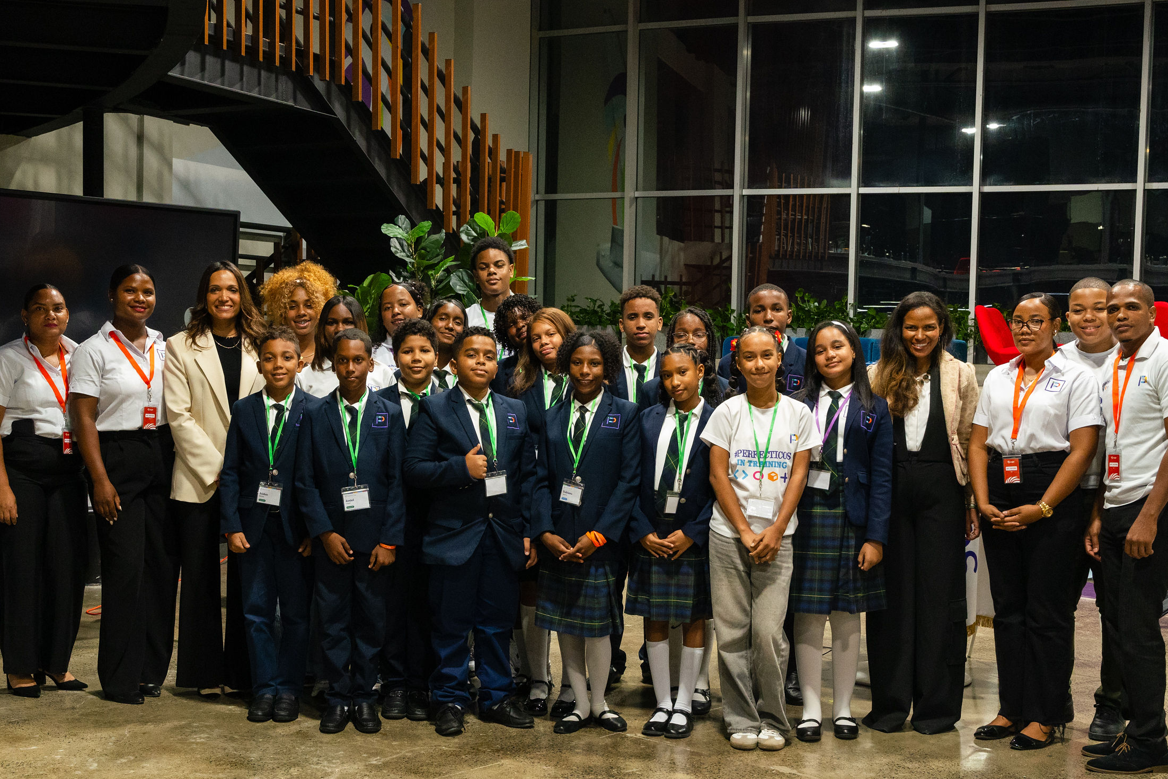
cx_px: 536
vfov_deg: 28.6
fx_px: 1525
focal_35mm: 47
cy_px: 461
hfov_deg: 41.9
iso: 3200
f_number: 4
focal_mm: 24
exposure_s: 1/200
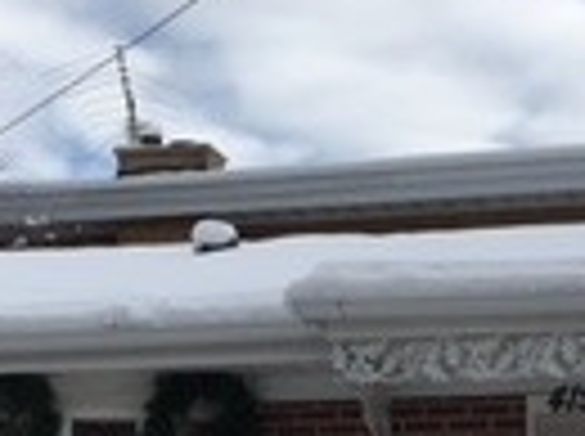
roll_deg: -0.3
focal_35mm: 143
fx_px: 2412
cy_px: 436
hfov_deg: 13.8
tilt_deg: +7.8
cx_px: 176
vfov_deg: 10.3
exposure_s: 1/1923
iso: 25
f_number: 2.2
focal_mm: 4.15
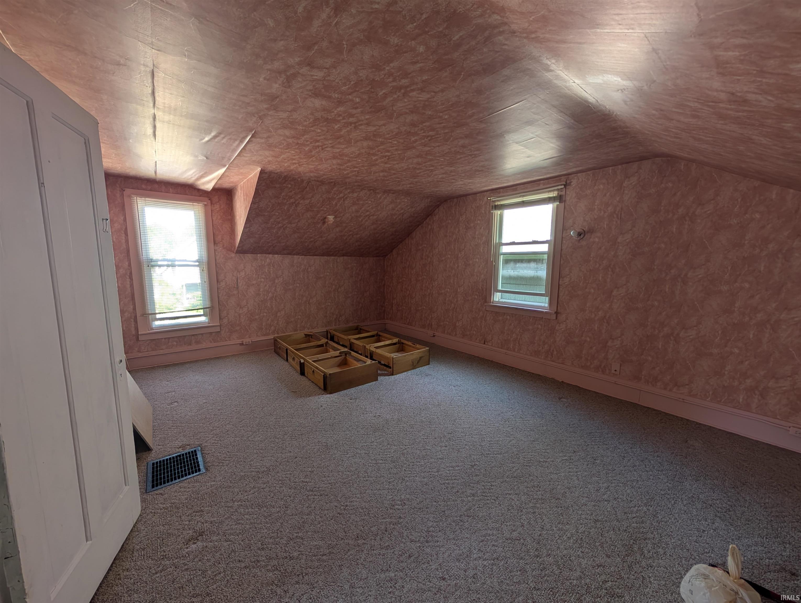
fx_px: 278
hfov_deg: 110.5
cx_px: 400
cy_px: 302
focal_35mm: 12
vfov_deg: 94.6
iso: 56
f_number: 1.7
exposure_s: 1/42.8
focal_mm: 2.02
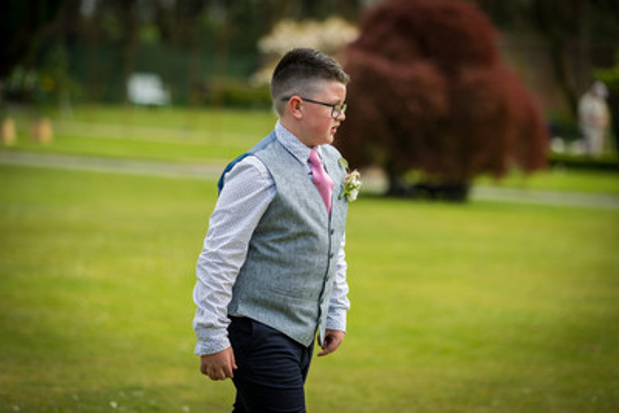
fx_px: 2580
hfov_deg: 13.7
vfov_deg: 9.2
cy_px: 206
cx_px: 310
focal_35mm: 150
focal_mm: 150
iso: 100
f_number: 2.8
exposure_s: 1/500
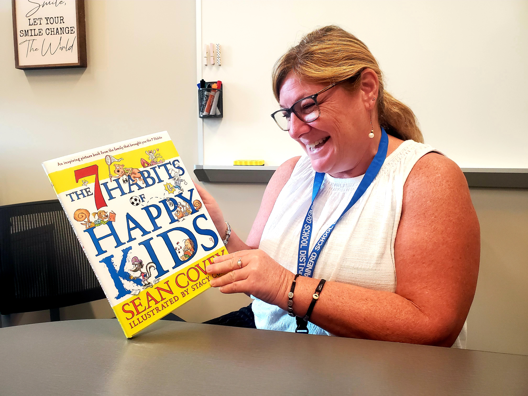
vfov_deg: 53.1
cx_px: 264
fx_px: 397
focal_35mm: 26
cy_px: 198
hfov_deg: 67.3
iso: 250
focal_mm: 4.3
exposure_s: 1/100
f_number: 2.4
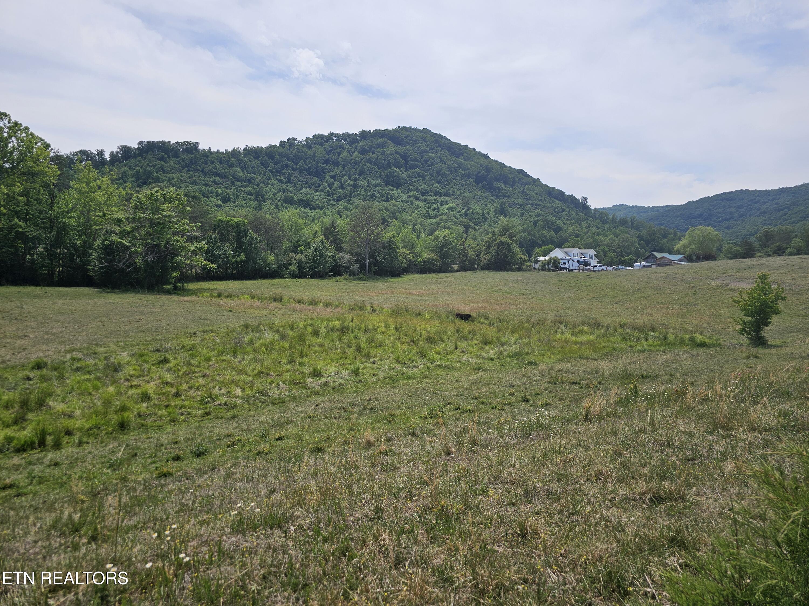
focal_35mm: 23
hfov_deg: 73.9
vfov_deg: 58.9
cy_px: 303
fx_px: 538
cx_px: 404
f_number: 1.7
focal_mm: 6.3
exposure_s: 1/1218
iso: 10
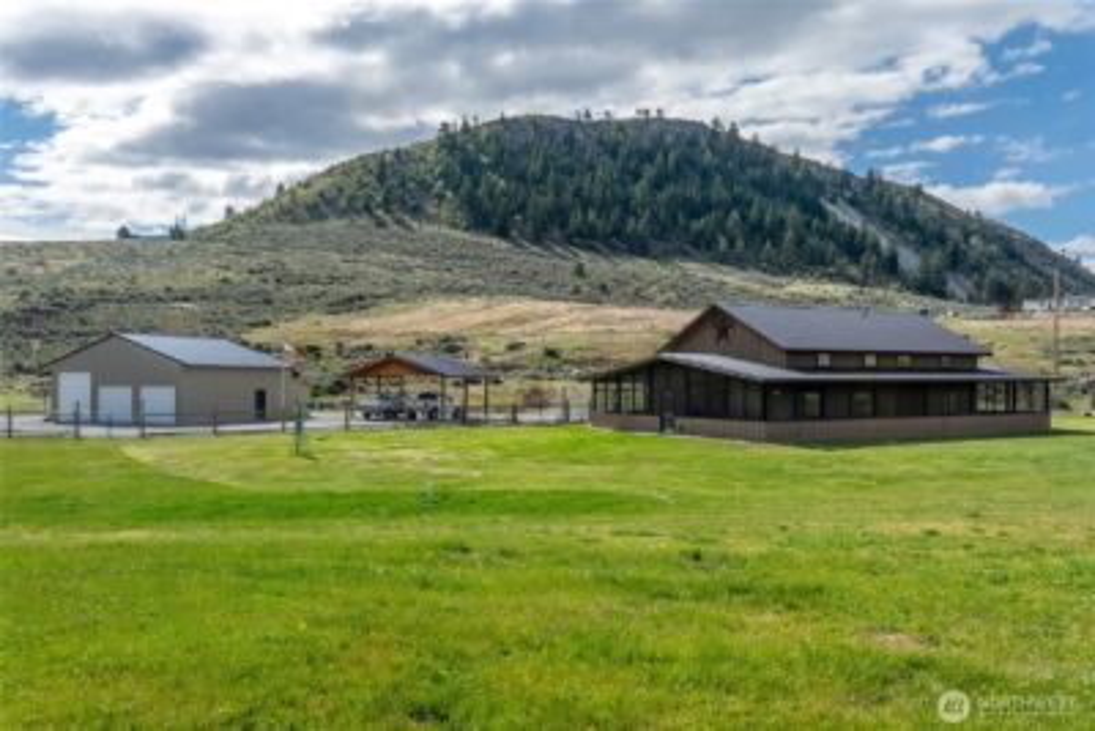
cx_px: 548
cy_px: 366
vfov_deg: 42.2
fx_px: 946
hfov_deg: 60.1
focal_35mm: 31
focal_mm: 31.1
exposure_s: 1/5000
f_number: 5.6
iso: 100
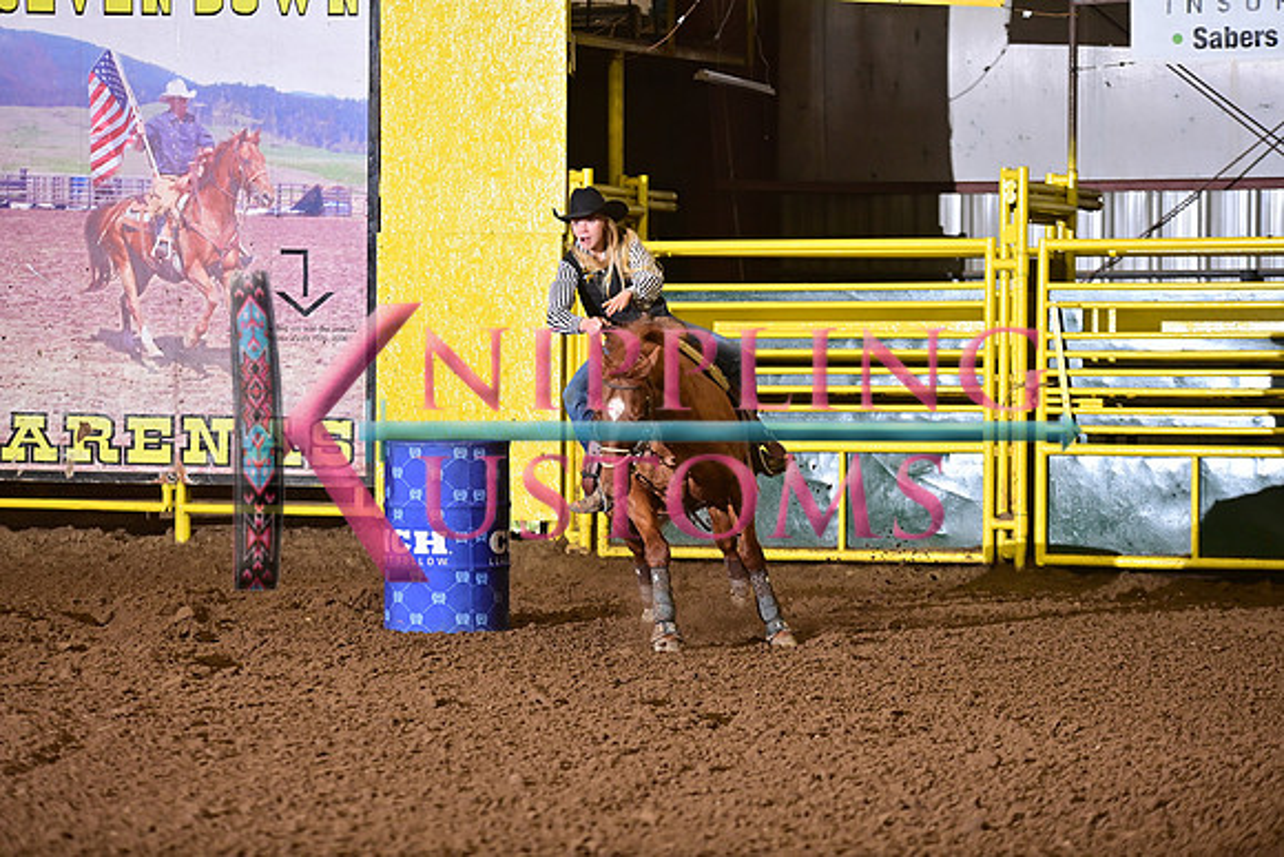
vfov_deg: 8.6
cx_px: 642
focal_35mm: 160
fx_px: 5708
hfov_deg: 12.8
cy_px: 428
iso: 1600
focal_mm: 160
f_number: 3.2
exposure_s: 1/250
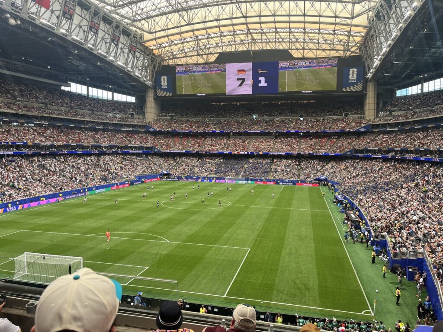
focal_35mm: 26
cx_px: 222
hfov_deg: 67.3
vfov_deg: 53.1
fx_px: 333
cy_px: 166
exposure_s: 1/216
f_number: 1.6
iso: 40
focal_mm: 5.1
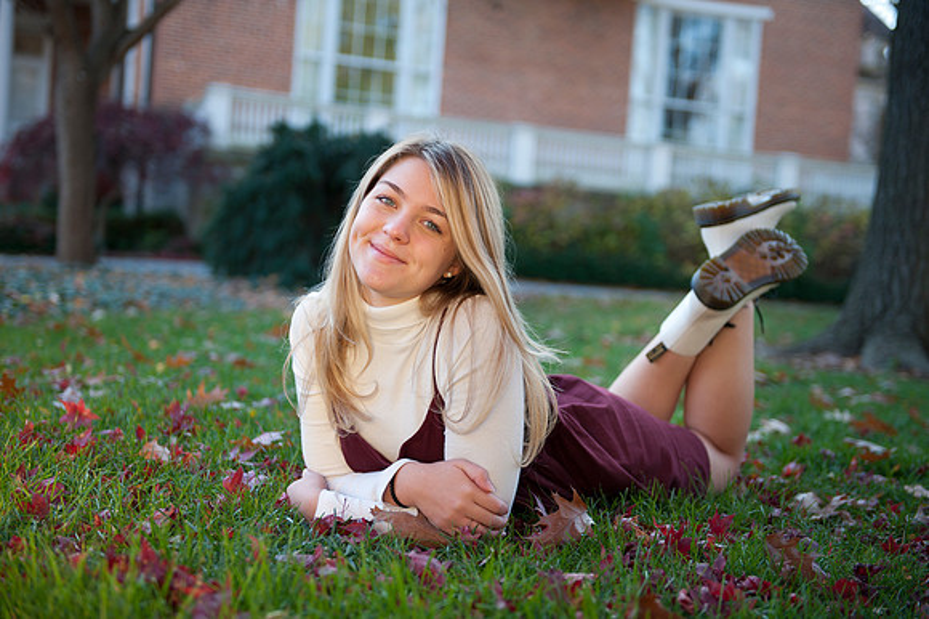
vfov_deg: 24.2
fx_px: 1444
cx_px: 464
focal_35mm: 56
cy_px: 310
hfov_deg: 35.7
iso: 100
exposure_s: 1/200
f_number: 2.8
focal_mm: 56
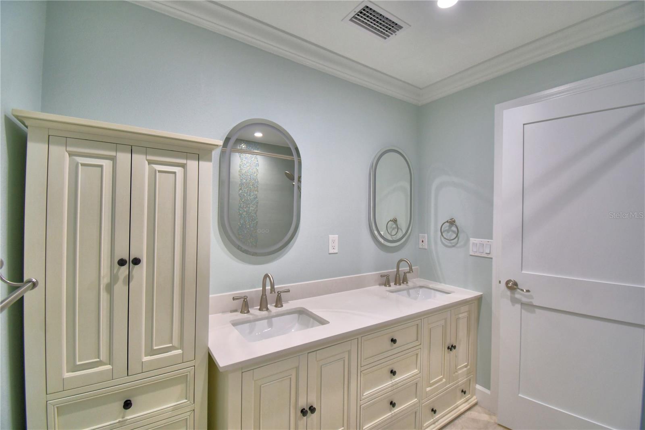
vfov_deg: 77.3
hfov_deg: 100.4
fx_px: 269
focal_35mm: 15
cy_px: 215
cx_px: 322
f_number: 4.5
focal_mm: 10
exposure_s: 1/80
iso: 400
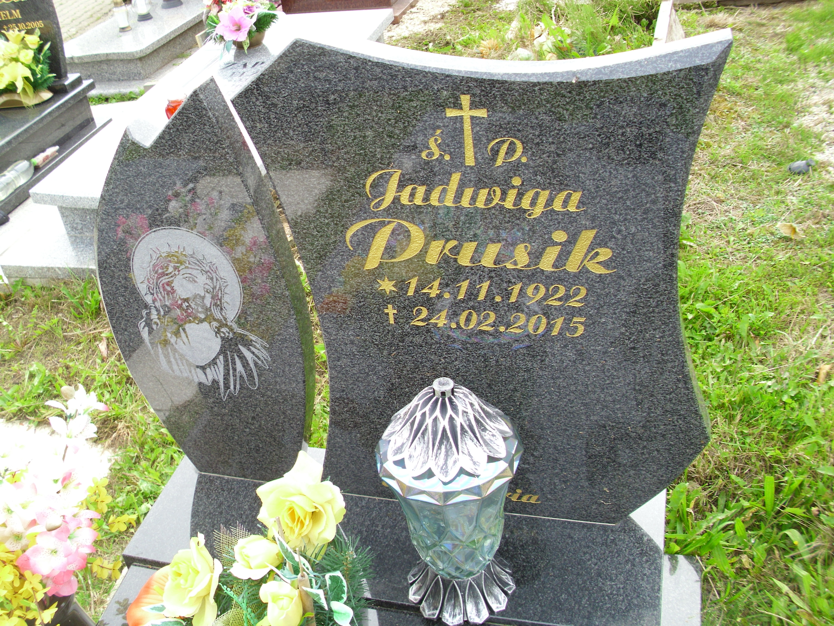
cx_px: 417
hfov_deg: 52.6
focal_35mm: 35
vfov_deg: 40.7
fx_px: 843
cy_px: 313
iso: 50
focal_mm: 6.2
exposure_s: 1/122
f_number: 3
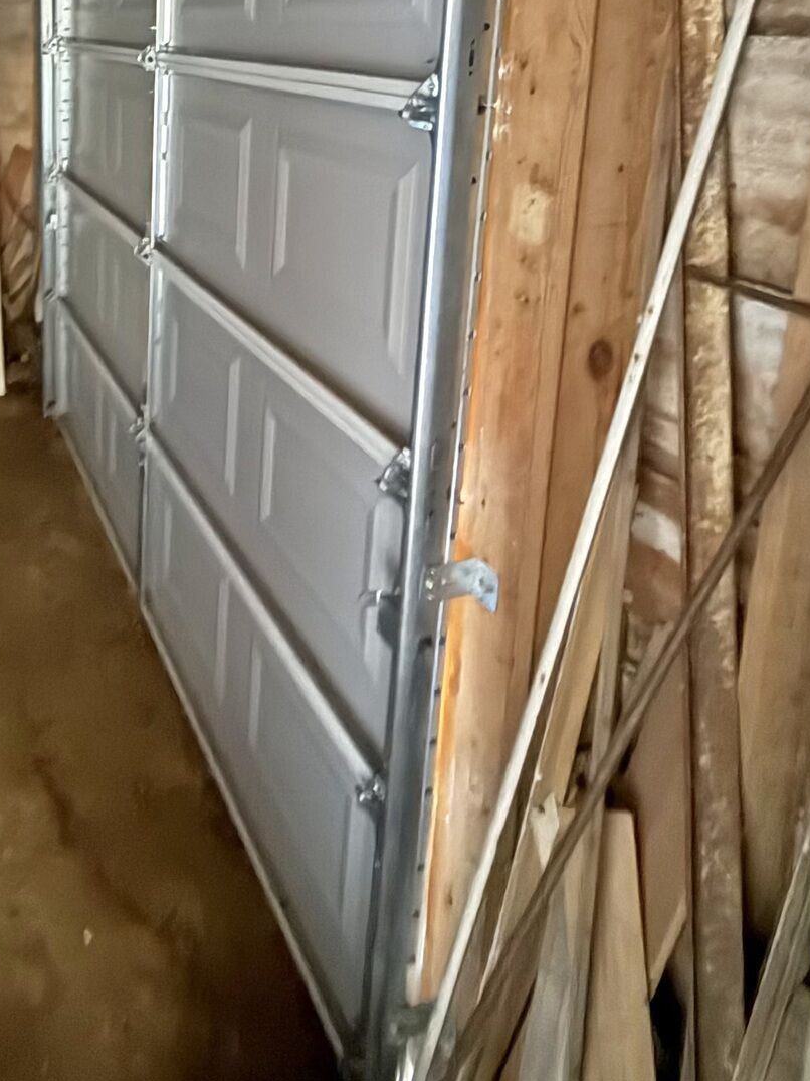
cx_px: 145
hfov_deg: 44.2
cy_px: 182
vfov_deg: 54.8
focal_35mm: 30
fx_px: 936
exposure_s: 1/4
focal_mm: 2.22
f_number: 2.2
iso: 1250
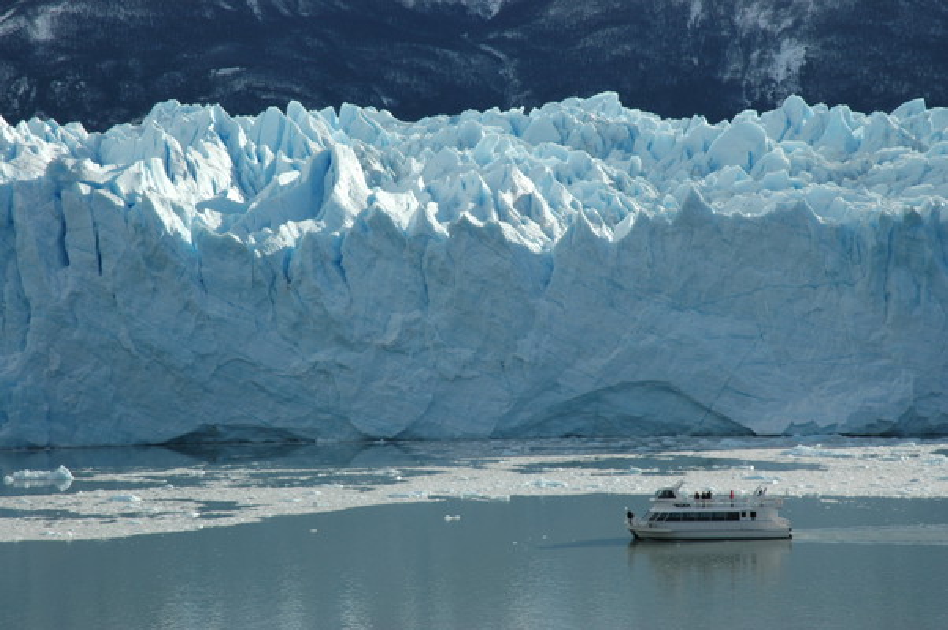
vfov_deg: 13.0
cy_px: 315
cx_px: 474
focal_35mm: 105
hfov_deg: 19.5
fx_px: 2762
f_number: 11
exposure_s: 1/250
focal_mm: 70
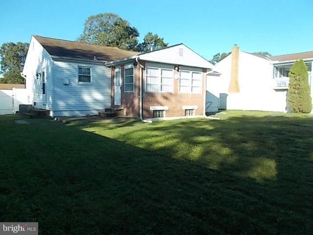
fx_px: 235
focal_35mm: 26
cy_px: 118
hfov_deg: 67.3
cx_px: 156
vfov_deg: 53.1
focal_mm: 4.6
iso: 80
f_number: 3.2
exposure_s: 1/400
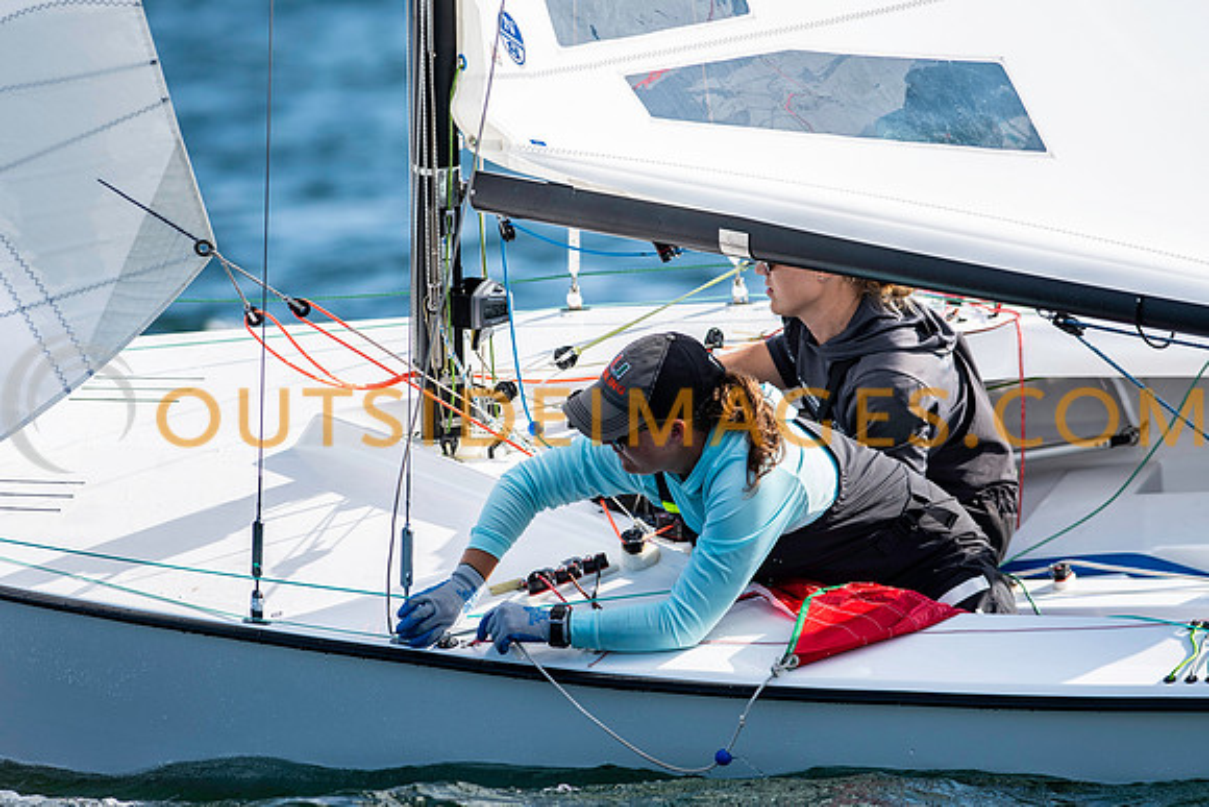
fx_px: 15115
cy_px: 404
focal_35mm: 450
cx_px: 604
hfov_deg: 4.6
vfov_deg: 3.1
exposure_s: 1/2000
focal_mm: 300
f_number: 5
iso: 200
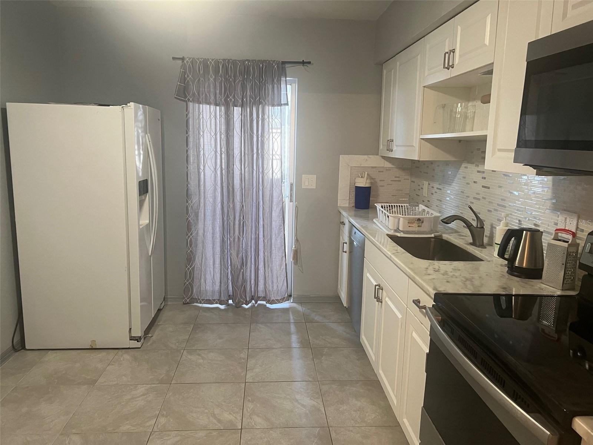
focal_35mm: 26
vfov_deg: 53.1
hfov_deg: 67.3
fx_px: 445
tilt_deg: -10.0
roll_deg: -0.6
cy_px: 222
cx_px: 296
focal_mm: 5.7
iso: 320
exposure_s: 1/60
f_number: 1.5
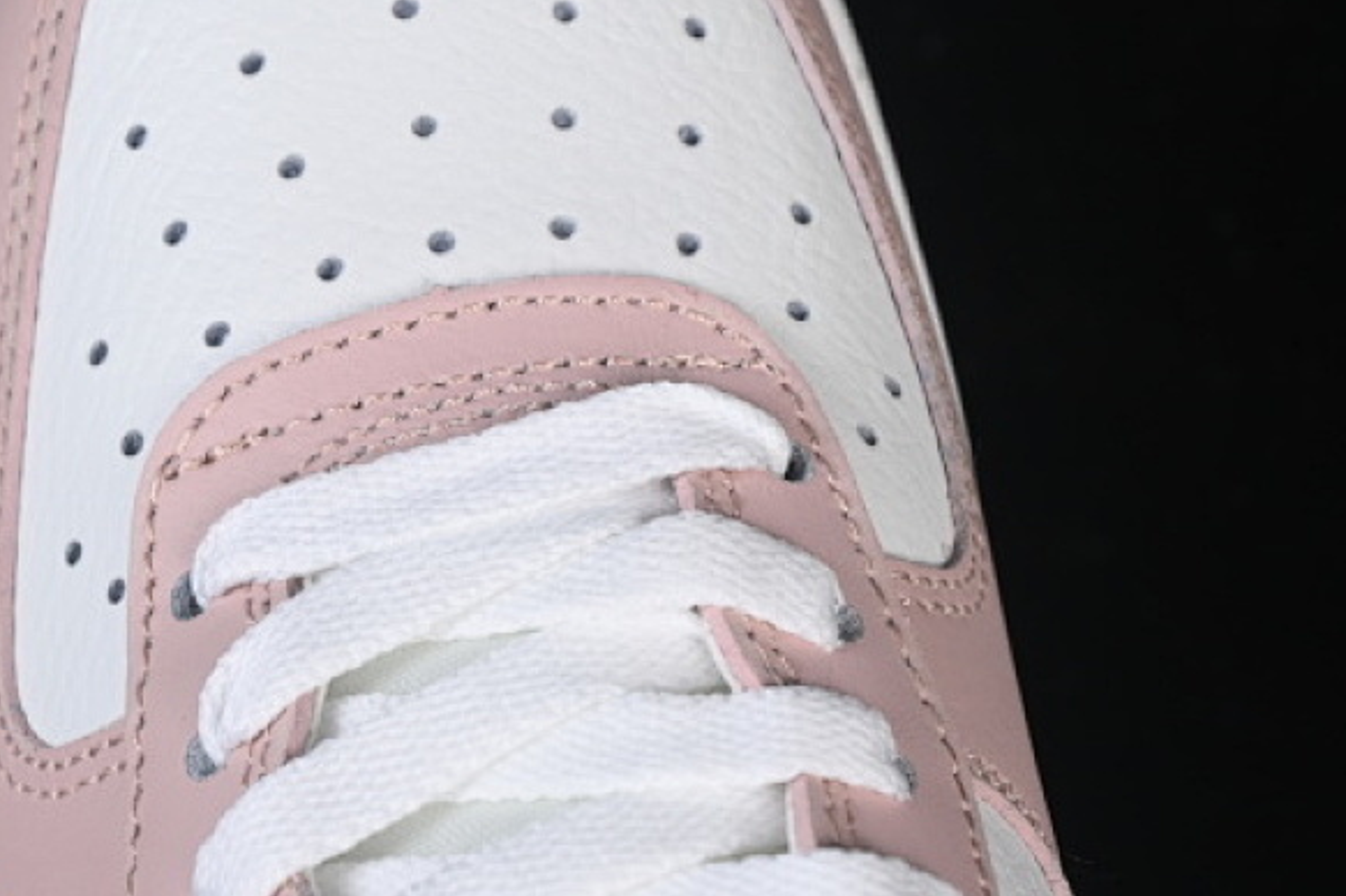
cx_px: 411
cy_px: 379
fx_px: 5194
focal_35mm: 139
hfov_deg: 14.7
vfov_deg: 9.9
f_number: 7.1
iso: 160
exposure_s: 1/80
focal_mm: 50
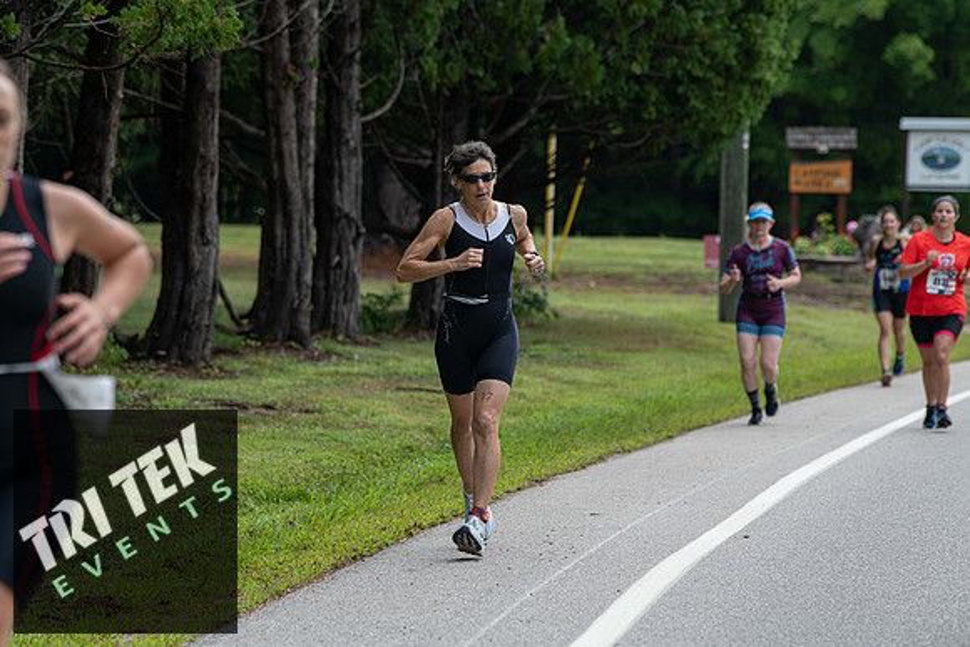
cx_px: 485
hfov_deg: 10.3
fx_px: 5390
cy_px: 324
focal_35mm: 200
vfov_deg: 6.9
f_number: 5.6
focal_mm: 200
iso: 200
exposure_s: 1/200
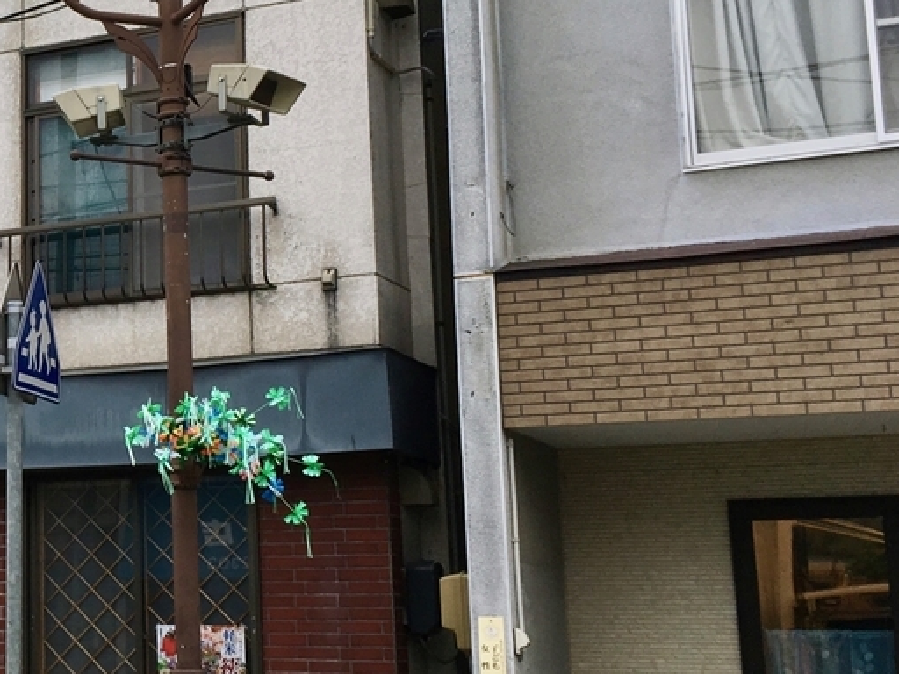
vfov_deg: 21.6
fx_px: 1766
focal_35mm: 68
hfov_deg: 26.2
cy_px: 249
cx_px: -104
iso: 25
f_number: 2.2
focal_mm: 4.15
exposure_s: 1/557
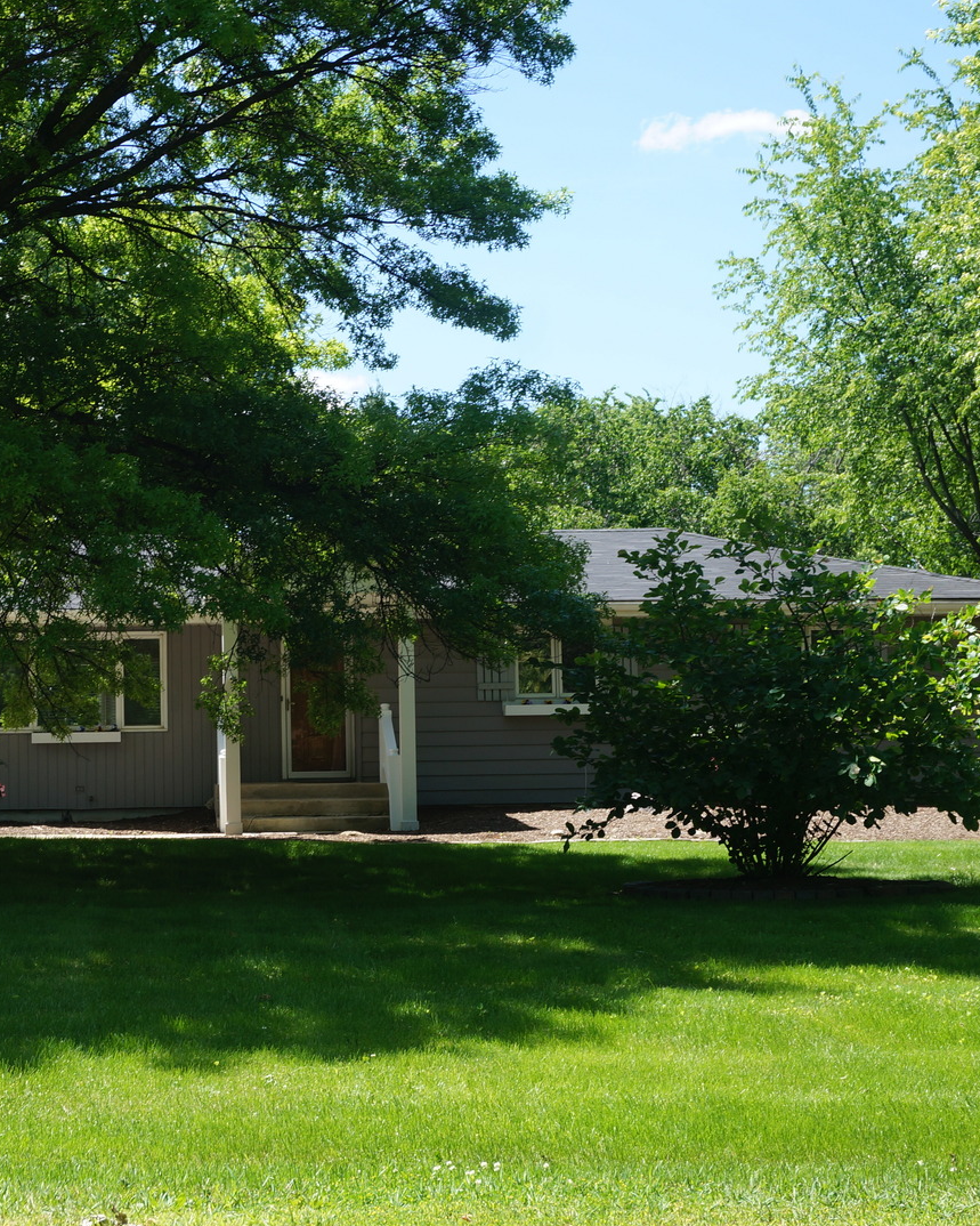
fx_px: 2238
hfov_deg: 24.4
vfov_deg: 30.6
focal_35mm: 62
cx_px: 244
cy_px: 614
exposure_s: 1/80
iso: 100
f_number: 9
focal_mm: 29
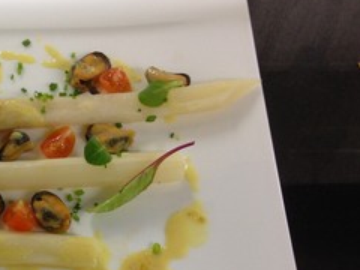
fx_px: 759
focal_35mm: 73
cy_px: 236
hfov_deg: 25.5
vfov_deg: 19.8
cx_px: 12
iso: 80
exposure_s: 1/20
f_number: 2.4
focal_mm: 4.28
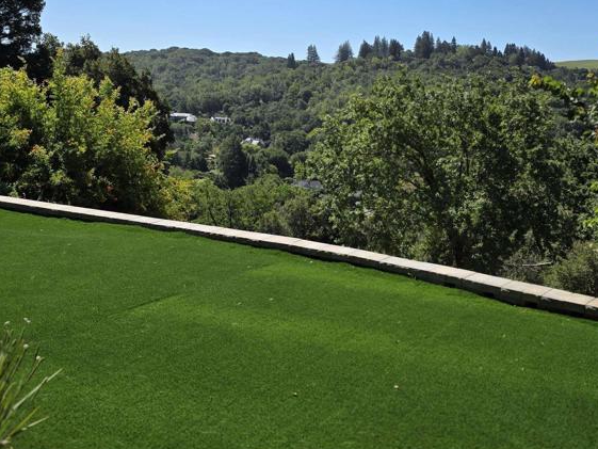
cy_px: 151
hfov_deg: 44.8
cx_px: 305
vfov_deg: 34.1
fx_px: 726
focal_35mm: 42
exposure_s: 1/6150
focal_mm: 6.3
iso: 80
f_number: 1.7
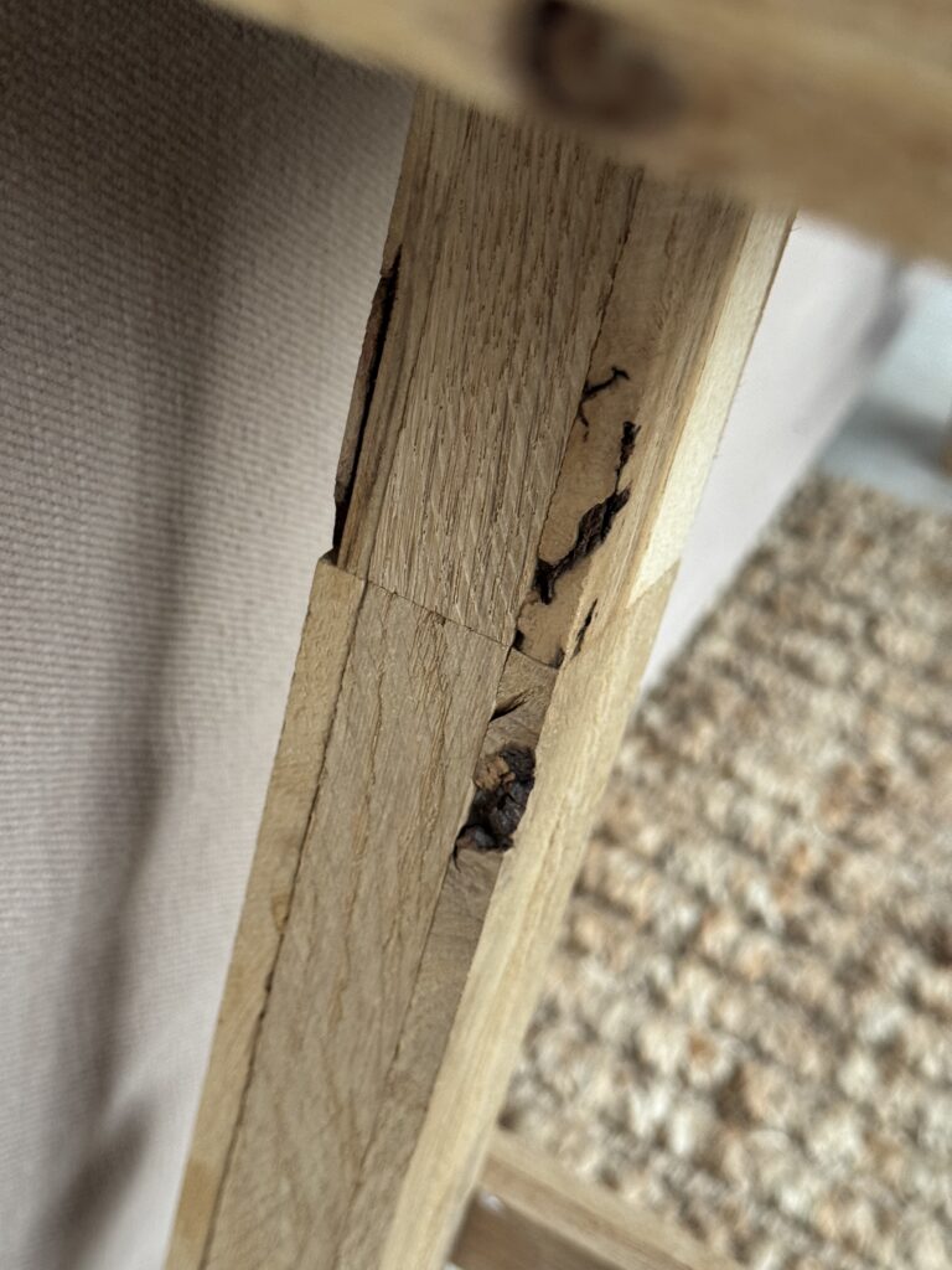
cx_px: 476
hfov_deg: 30.3
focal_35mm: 48
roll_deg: -7.2
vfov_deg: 39.7
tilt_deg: -42.9
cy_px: 635
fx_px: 1760
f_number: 1.78
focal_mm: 6.76
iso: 250
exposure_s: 1/35
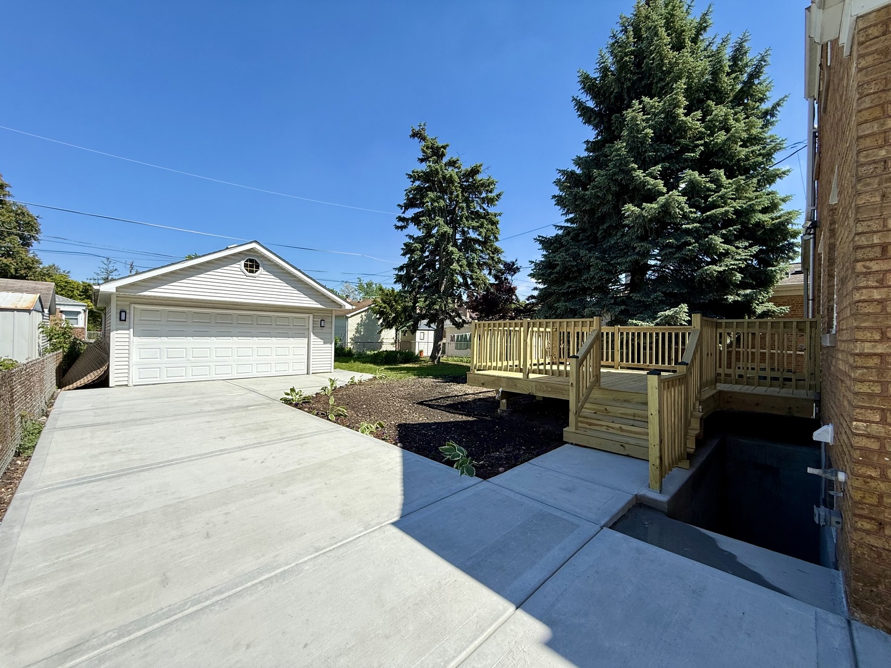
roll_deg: -1.3
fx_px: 360
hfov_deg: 102.1
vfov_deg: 85.7
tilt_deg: -0.2
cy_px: 334
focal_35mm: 14
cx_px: 446
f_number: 2.2
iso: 50
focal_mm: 2.22
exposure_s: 1/1961
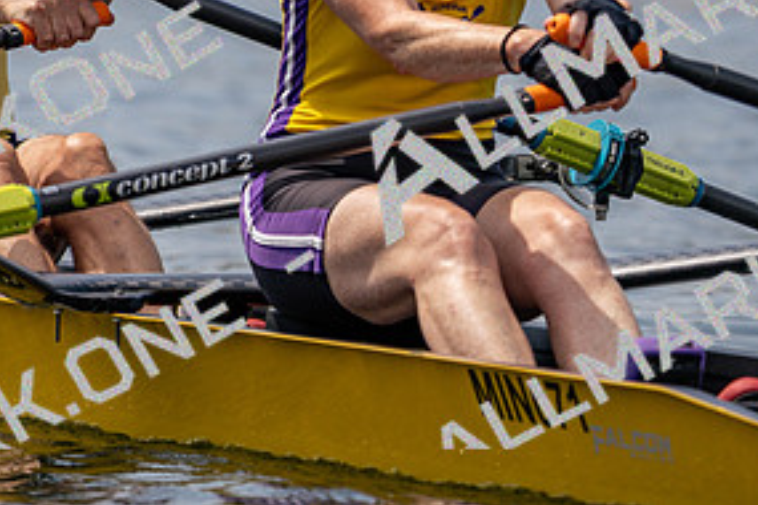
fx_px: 12864
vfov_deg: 2.2
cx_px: 144
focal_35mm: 611
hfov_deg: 3.4
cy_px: -7
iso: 200
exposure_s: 1/1600
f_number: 5.6
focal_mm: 300
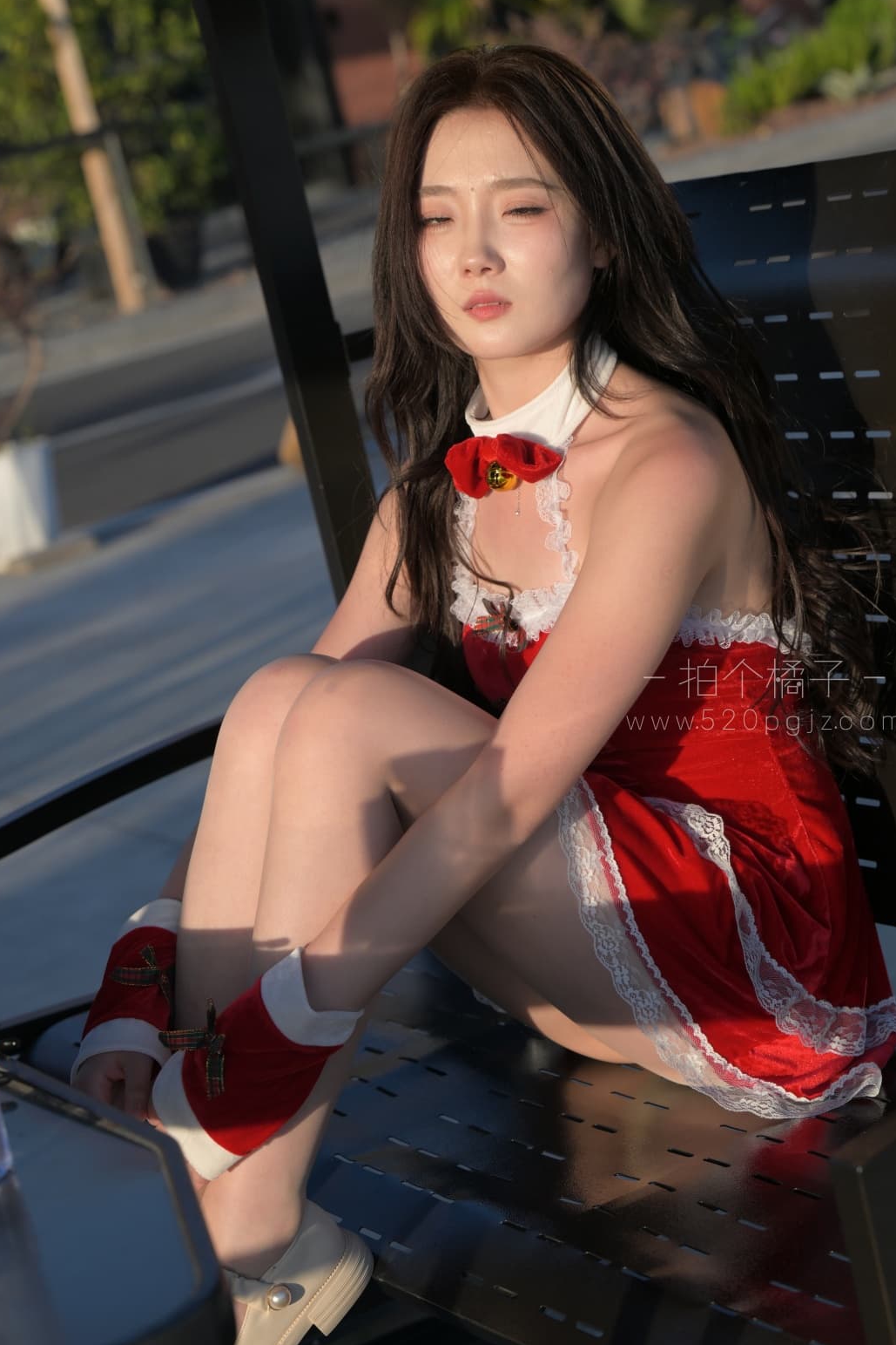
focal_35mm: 84
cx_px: 435
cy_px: 653
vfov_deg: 24.2
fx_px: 3135
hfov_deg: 16.3
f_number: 5
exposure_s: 1/800
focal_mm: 72
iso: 180
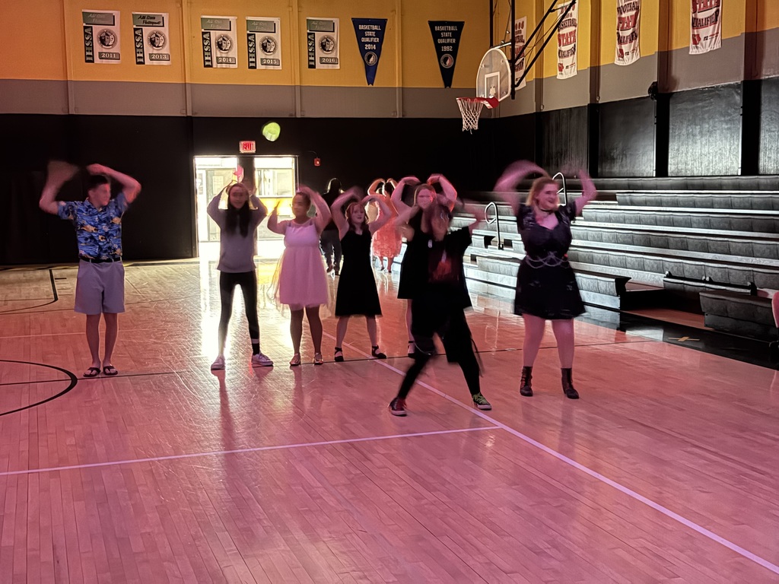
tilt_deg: -6.6
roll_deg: +0.6
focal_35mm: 48
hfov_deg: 39.7
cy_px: 292
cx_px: 390
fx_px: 1080
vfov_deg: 30.3
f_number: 1.78
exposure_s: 1/9
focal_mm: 6.76
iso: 800
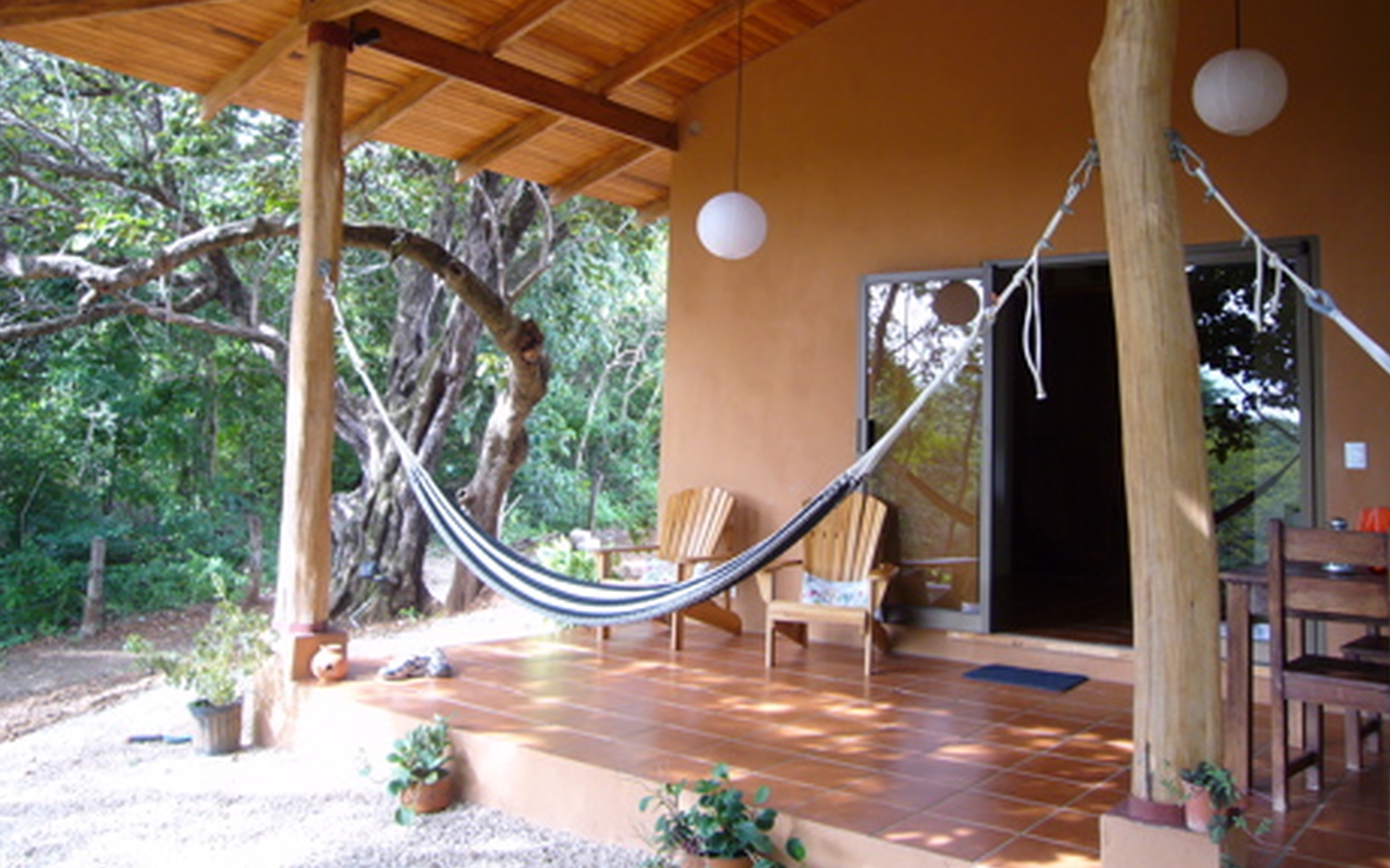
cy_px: 356
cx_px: 697
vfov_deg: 41.7
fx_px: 1136
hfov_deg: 62.9
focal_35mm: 30
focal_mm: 4.6
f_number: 2.8
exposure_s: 1/50
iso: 80
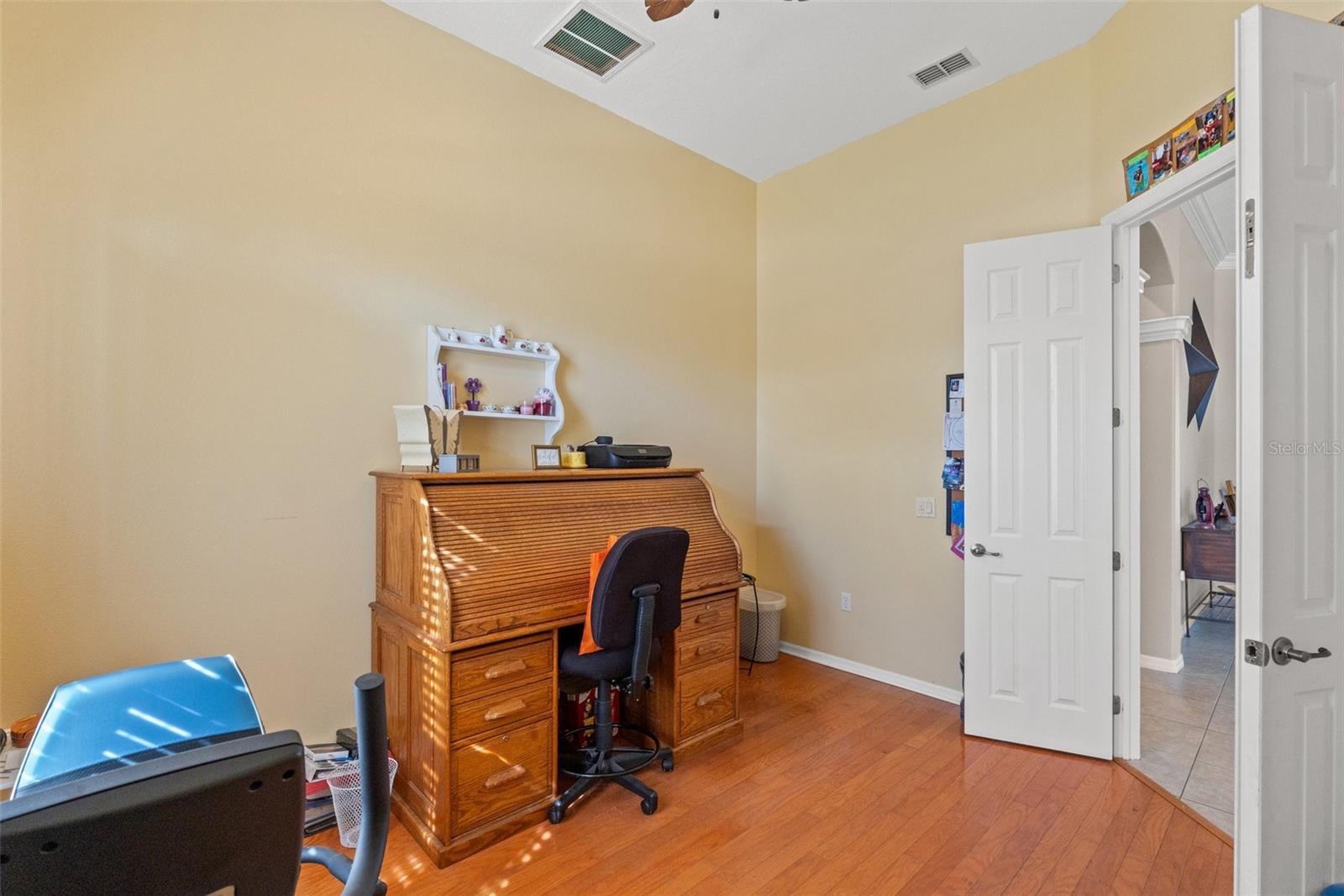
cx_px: 672
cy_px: 448
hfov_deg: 95.0
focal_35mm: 16
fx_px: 616
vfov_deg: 72.0
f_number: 7.1
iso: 400
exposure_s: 1/13
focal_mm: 11
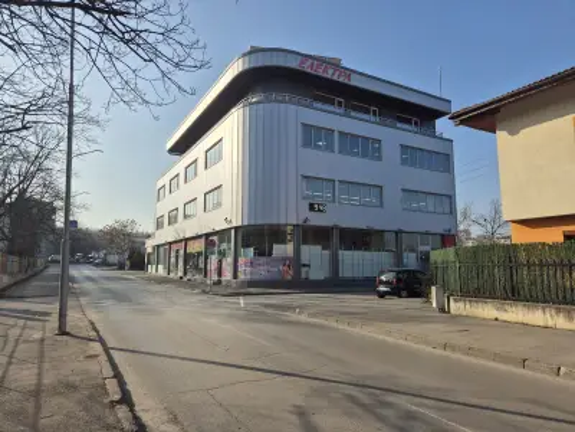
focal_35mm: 23
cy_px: 216
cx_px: 288
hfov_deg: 73.9
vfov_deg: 58.9
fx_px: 382
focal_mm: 5.4
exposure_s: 1/2688
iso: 25
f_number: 1.8
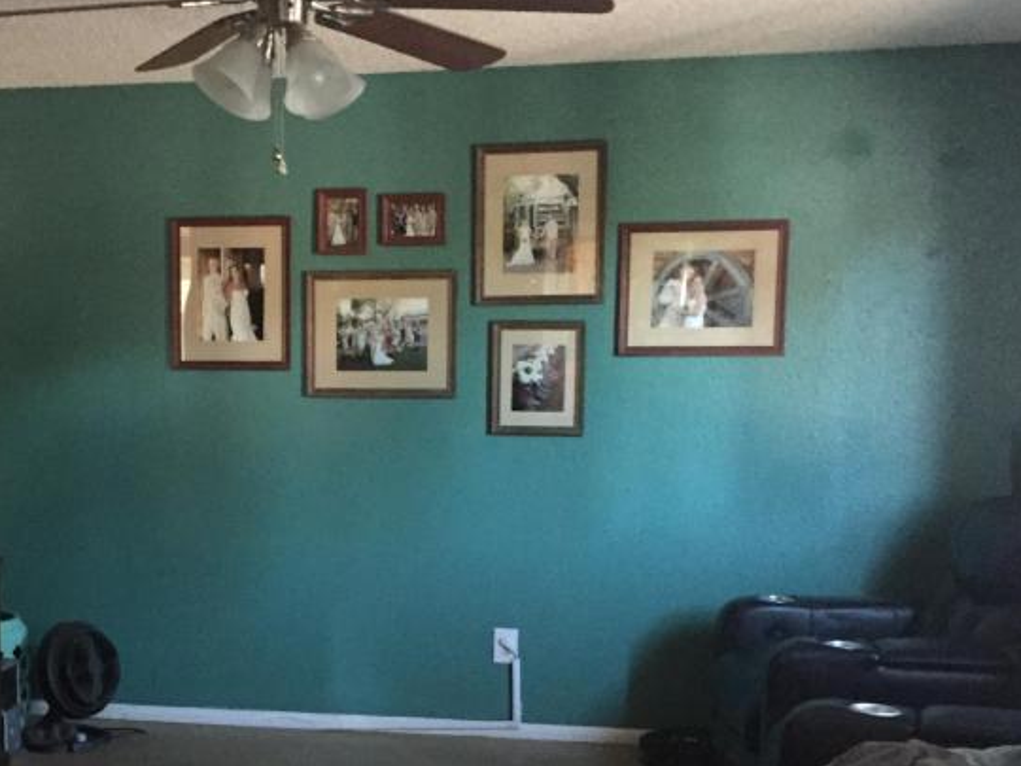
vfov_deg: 26.3
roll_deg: -0.6
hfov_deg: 34.4
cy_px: 558
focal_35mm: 55
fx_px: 1622
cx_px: 286
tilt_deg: -7.7
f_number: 2.2
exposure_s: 1/15
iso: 500
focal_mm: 4.15
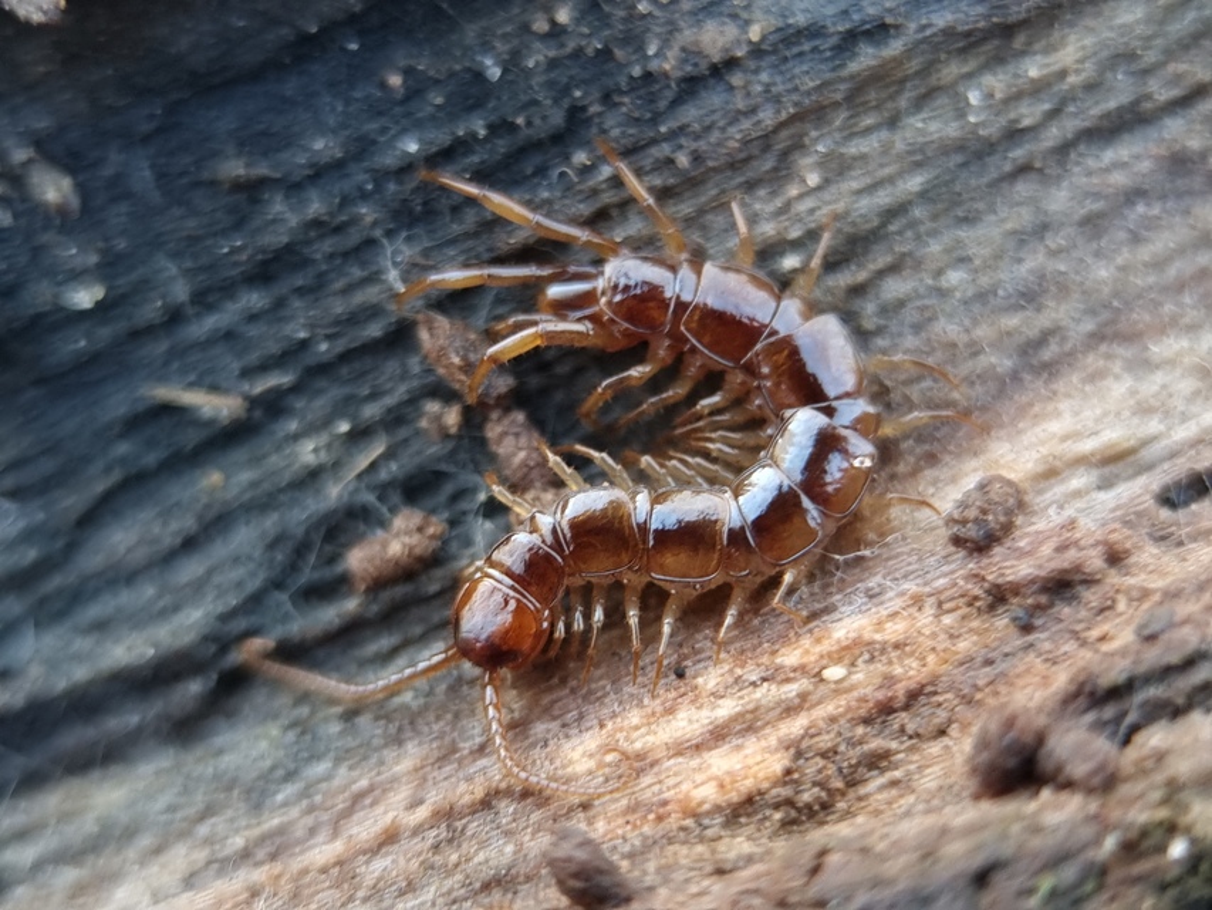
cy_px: 455
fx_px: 910
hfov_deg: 67.3
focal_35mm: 26
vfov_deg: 53.1
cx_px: 606
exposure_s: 1/50
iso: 160
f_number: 1.8
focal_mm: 5.4
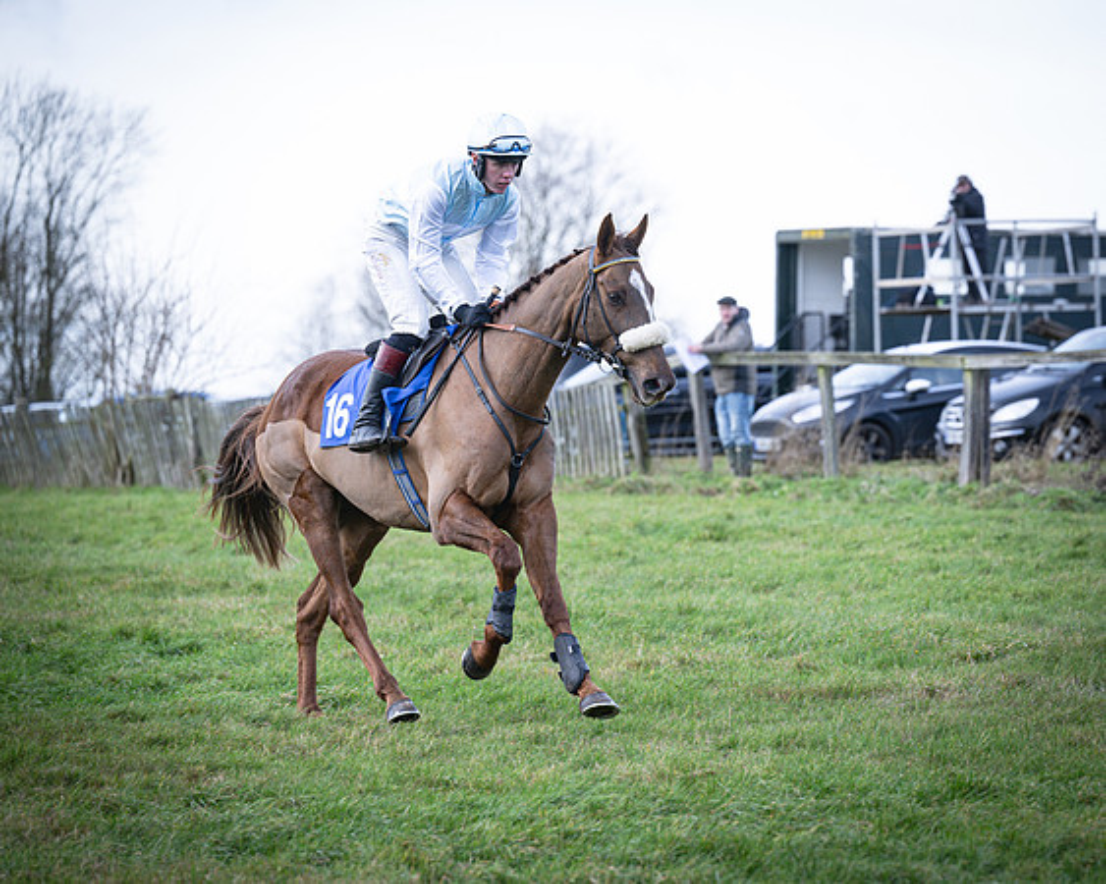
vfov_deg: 9.8
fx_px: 5159
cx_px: 664
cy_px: 442
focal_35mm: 158
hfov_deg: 12.2
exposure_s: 1/800
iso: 400
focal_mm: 140
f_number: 4
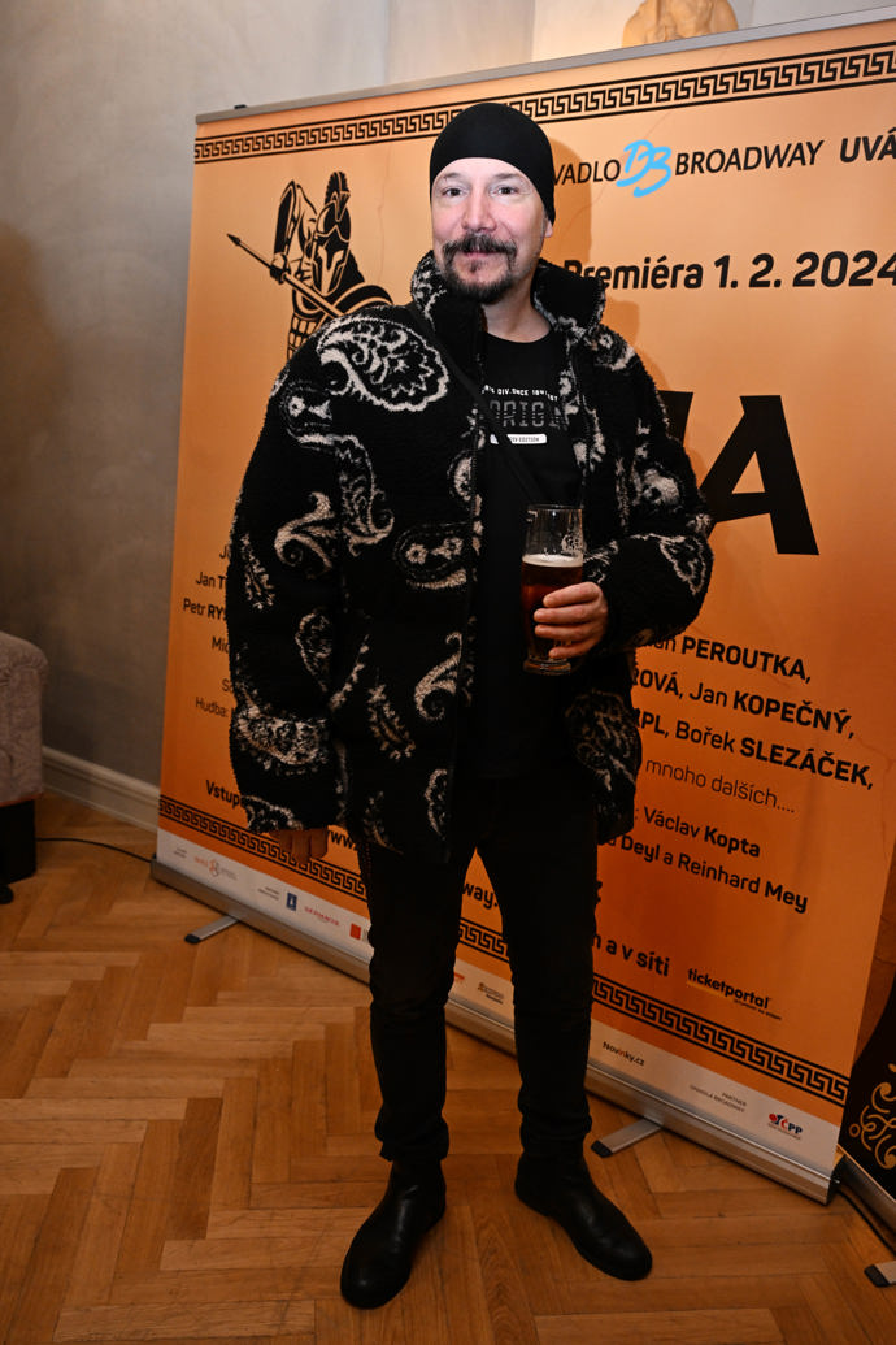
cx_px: 448
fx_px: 1120
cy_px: 672
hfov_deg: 43.6
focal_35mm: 30
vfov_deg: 61.9
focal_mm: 30
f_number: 5
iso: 2500
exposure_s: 1/160
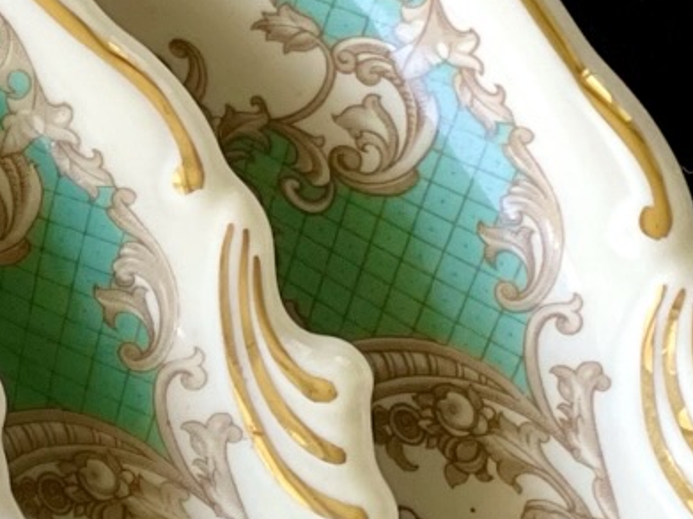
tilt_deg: -75.2
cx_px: -948
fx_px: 6705
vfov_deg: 4.4
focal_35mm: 335
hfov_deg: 5.7
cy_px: 554
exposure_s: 1/121
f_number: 2.2
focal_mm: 7.5
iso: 25
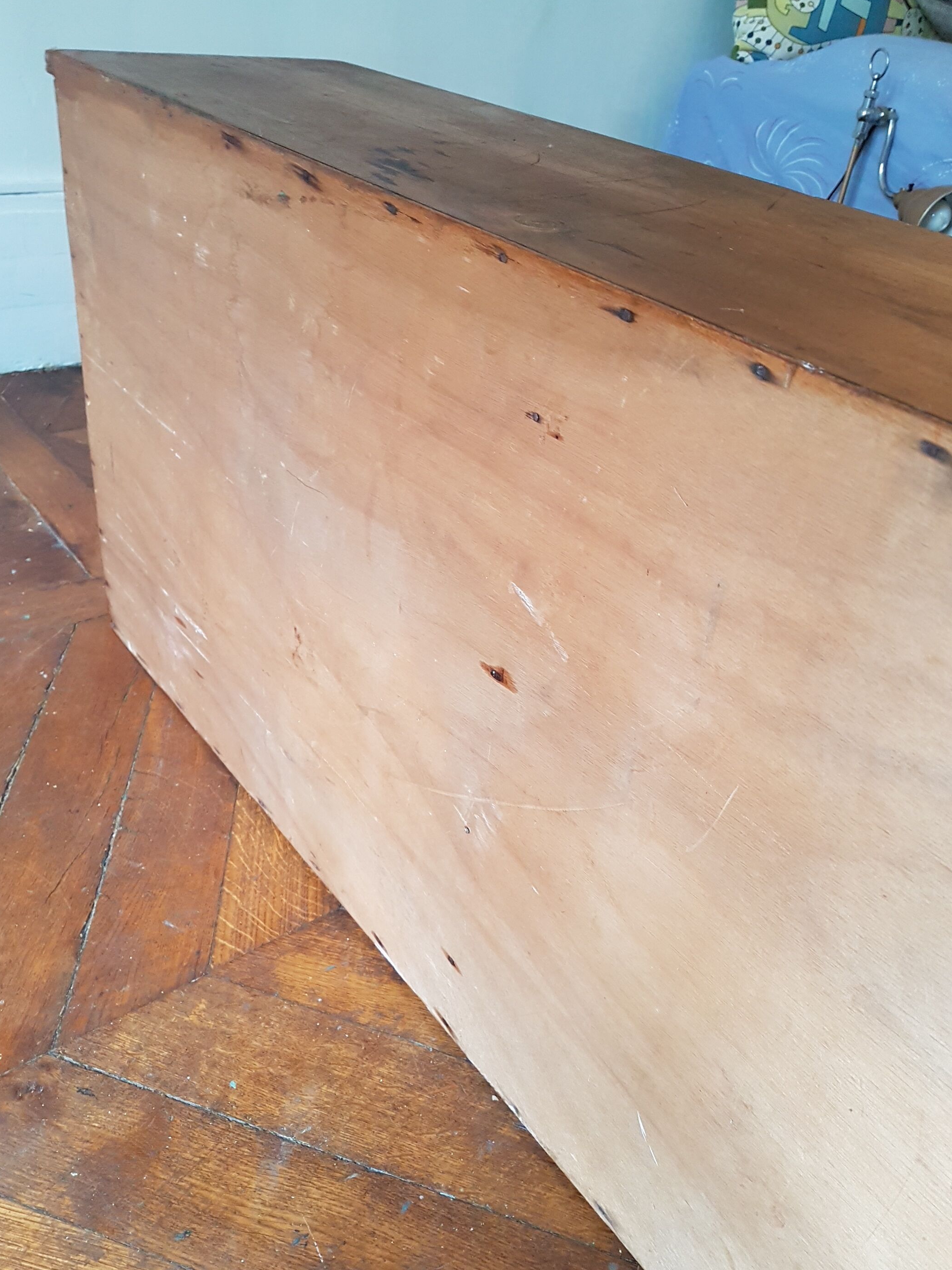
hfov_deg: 51.4
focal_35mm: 27
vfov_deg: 65.3
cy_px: 654
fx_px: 990
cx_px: 470
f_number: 1.7
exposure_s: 1/25
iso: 250
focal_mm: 4.2
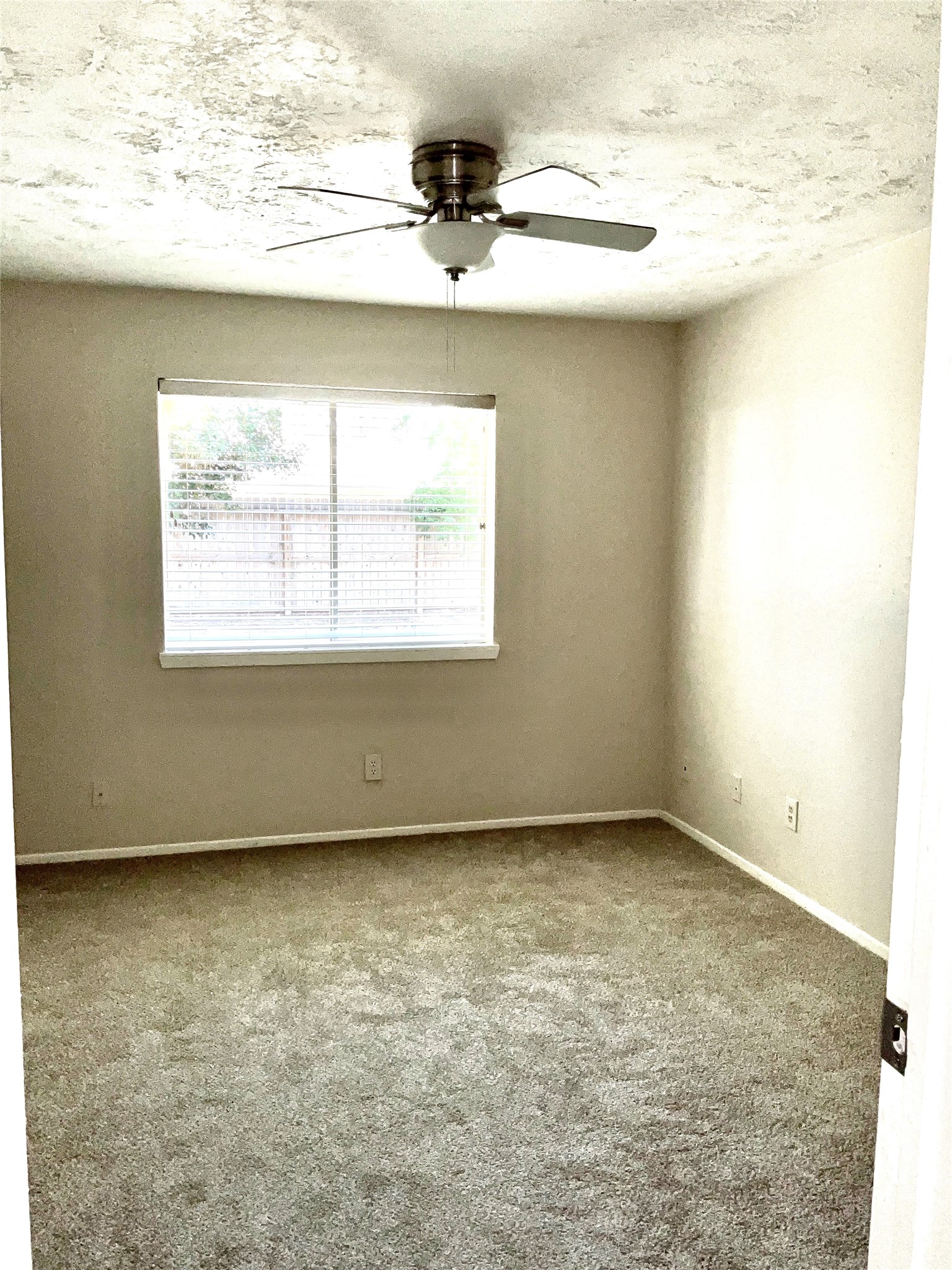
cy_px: 635
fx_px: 1063
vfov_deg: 61.7
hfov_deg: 48.2
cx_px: 476
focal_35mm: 29
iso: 16
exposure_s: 1/101
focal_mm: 3
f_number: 1.8
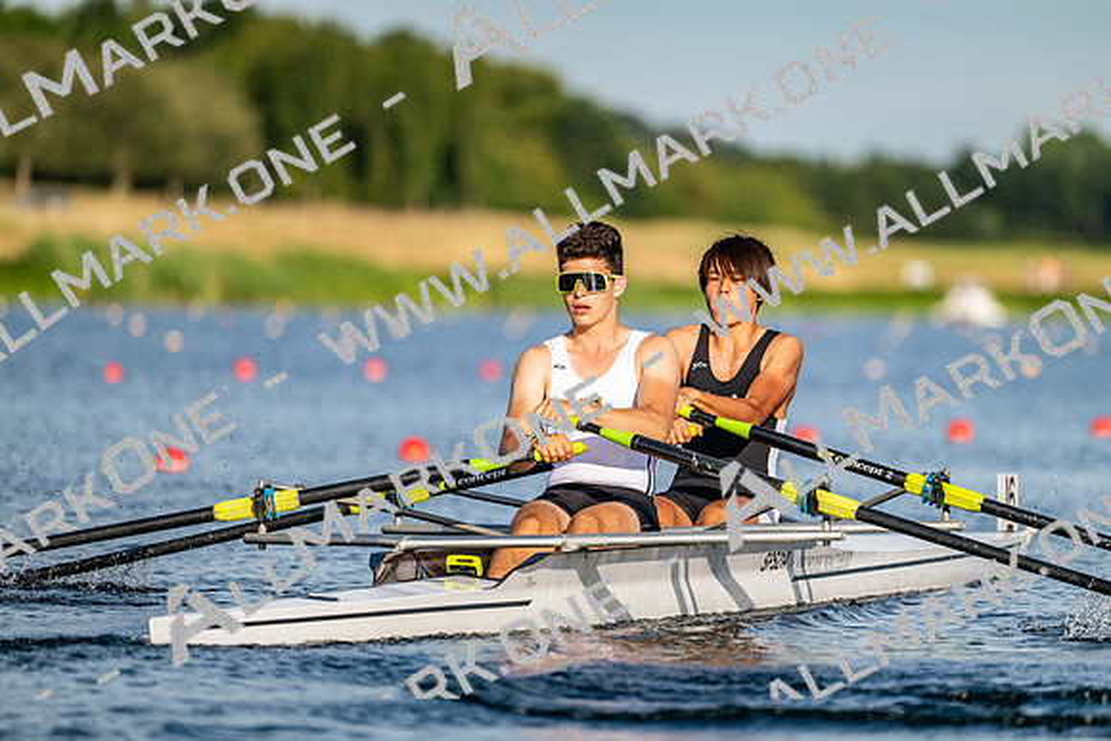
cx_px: 556
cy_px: 370
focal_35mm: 400
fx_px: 12347
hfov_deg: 5.2
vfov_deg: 3.4
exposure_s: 1/2500
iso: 250
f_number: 4.5
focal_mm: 400
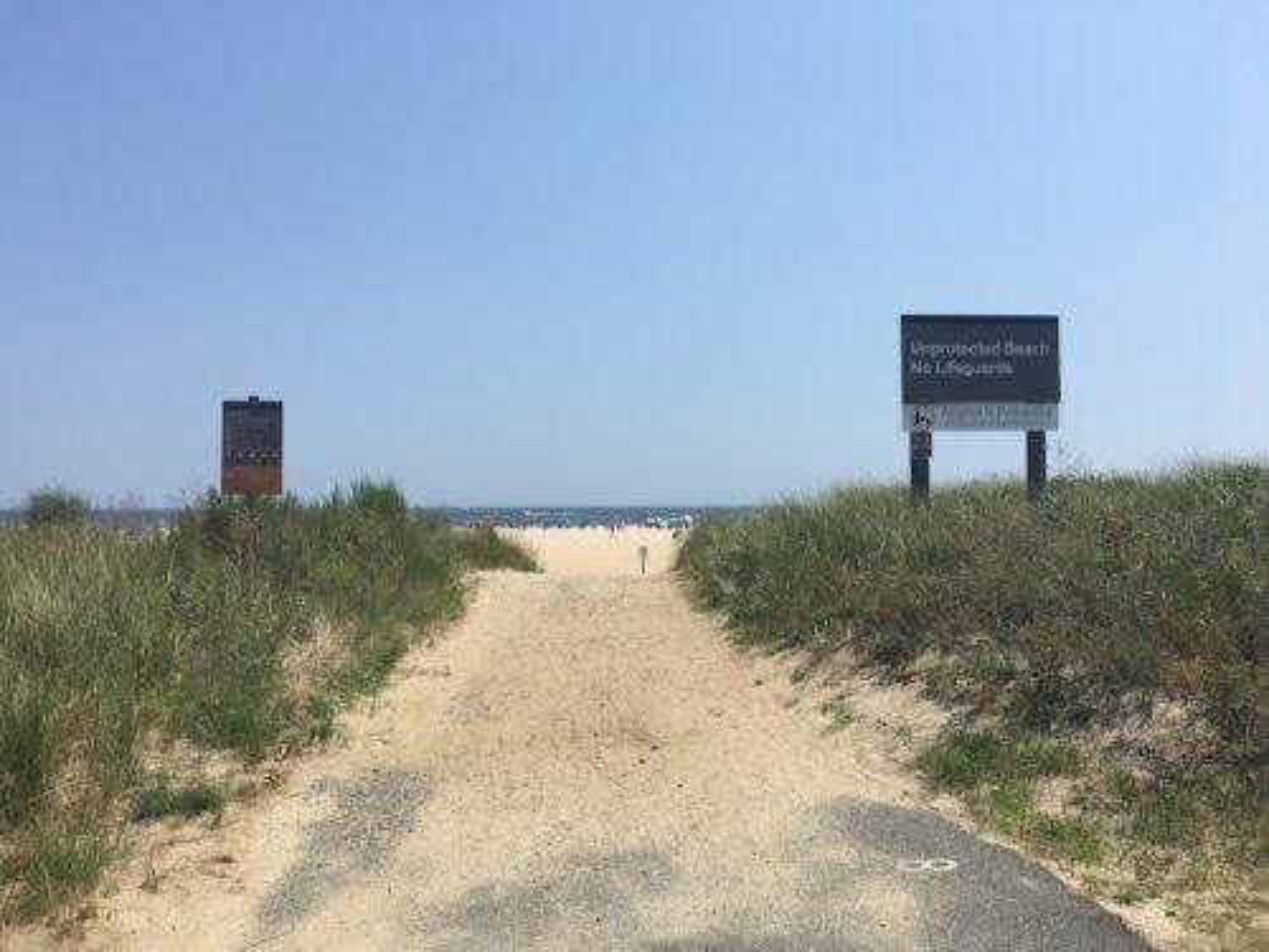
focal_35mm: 29
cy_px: 476
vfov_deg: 48.2
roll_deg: +1.2
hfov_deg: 61.7
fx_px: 1063
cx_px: 634
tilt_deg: +0.6
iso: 25
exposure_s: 1/2849
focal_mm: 4.15
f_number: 2.2
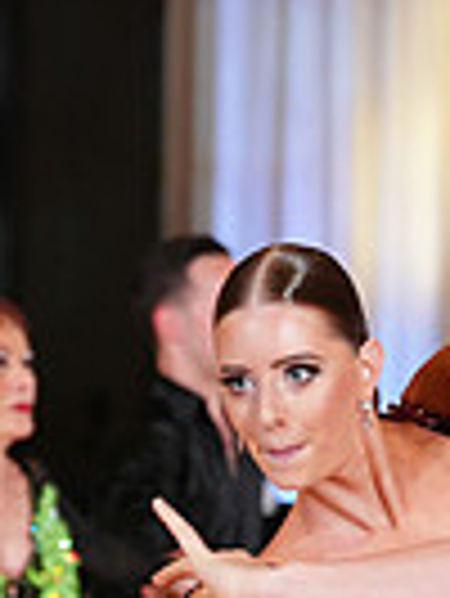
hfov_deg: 5.0
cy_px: 827
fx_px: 5088
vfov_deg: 6.7
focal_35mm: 294
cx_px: 565
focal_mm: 70
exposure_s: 1/400
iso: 1600
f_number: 2.8
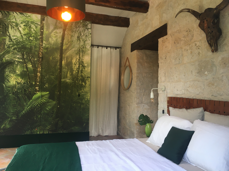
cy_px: 86
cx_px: 114
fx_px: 192
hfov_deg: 61.7
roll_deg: -1.6
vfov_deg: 48.2
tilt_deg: +2.6
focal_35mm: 29
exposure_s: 1/33
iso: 25
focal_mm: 4.15
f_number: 2.2
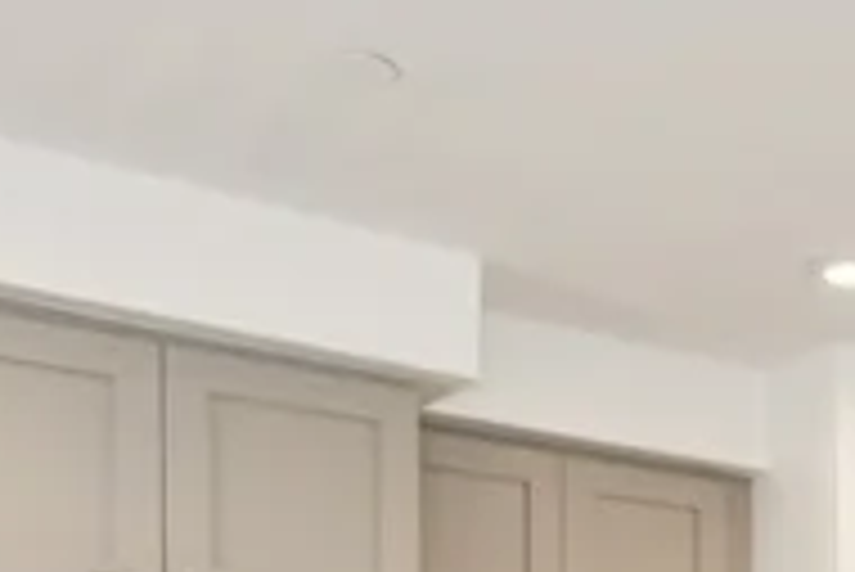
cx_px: 1188
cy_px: 892
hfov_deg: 23.1
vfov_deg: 16.4
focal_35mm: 75
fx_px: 1783
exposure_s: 1/125
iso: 720
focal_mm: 17
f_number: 5.6
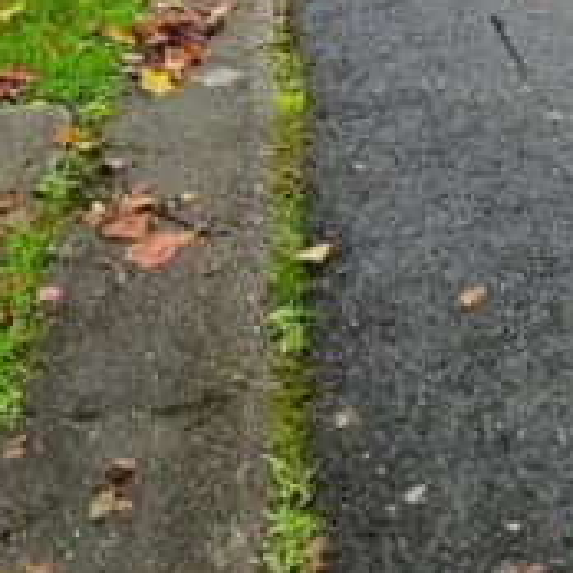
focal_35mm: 65
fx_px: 1217
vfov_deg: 20.8
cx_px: 395
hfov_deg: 26.3
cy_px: -372
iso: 40
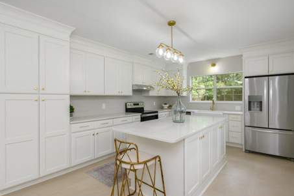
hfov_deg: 88.4
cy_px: 101
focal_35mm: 19
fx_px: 151
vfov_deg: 65.7
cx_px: 145
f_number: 9
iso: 320
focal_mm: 17.5
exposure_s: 1/30
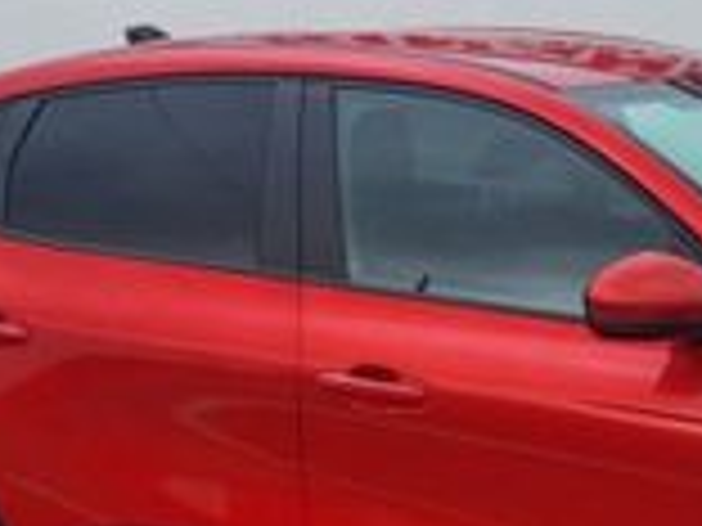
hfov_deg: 19.4
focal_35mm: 100
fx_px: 2028
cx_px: 585
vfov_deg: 14.6
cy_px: 477
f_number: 1.8
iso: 40
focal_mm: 5.4
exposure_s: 1/640
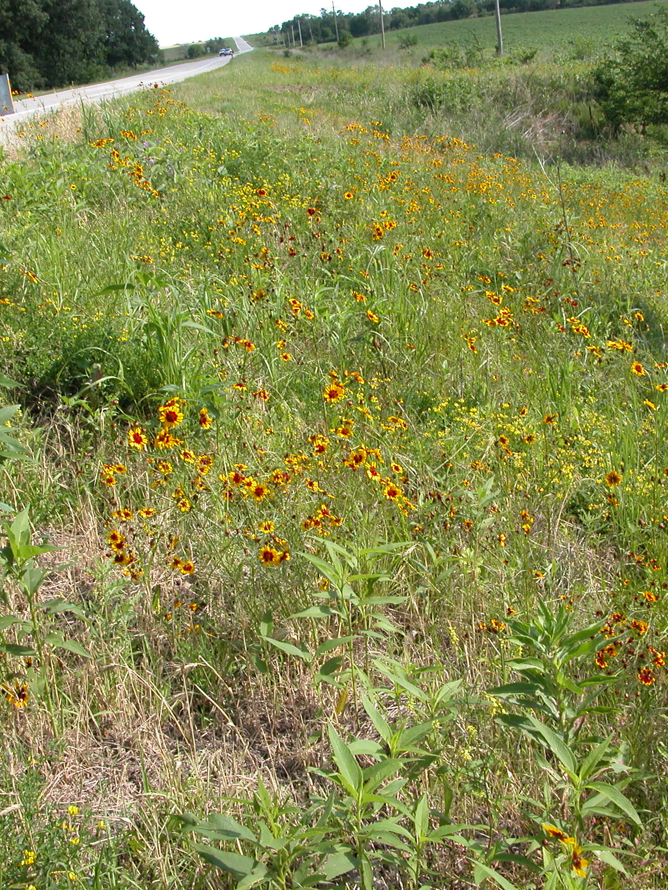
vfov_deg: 40.4
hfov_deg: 30.9
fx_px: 1209
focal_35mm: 47
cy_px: 448
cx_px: 306
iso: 100
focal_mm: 8.9
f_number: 5
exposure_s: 1/202
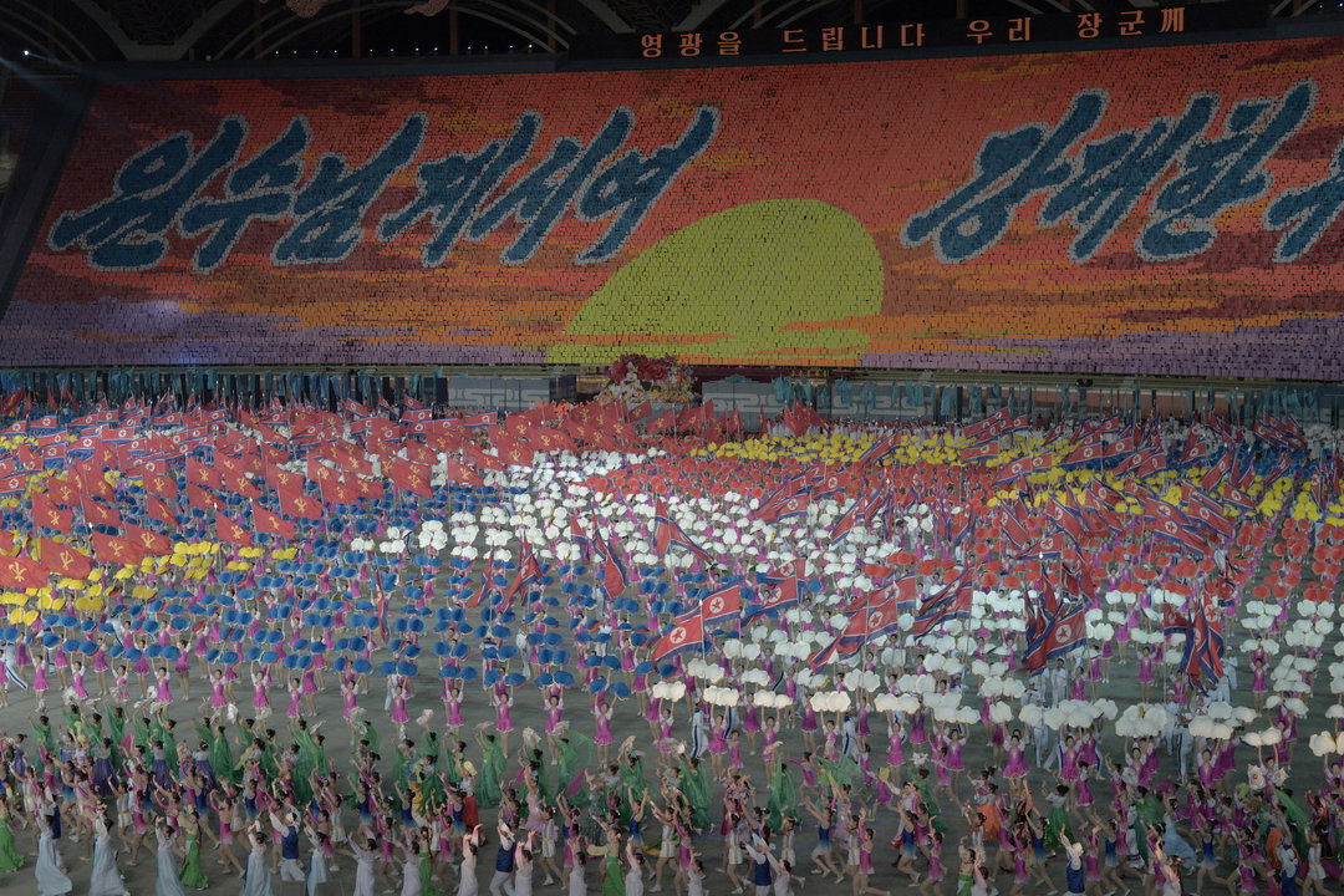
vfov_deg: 27.0
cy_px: 448
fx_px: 1867
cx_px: 672
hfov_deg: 39.6
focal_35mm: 50
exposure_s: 1/1600
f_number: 4
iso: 2000
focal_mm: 50
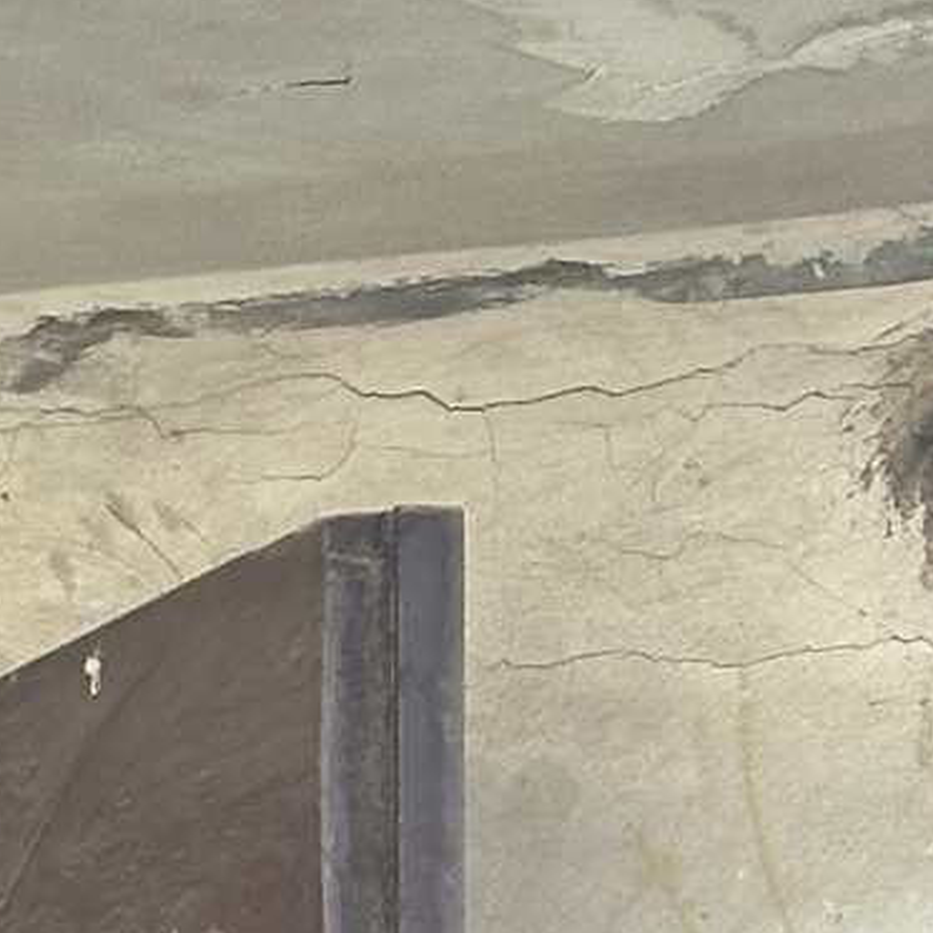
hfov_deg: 5.8
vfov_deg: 5.9
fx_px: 8904
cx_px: -1124
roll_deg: -0.8
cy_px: 1505
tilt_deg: +5.5
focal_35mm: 292
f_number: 1.78
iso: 64
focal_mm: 6.86
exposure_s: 1/830
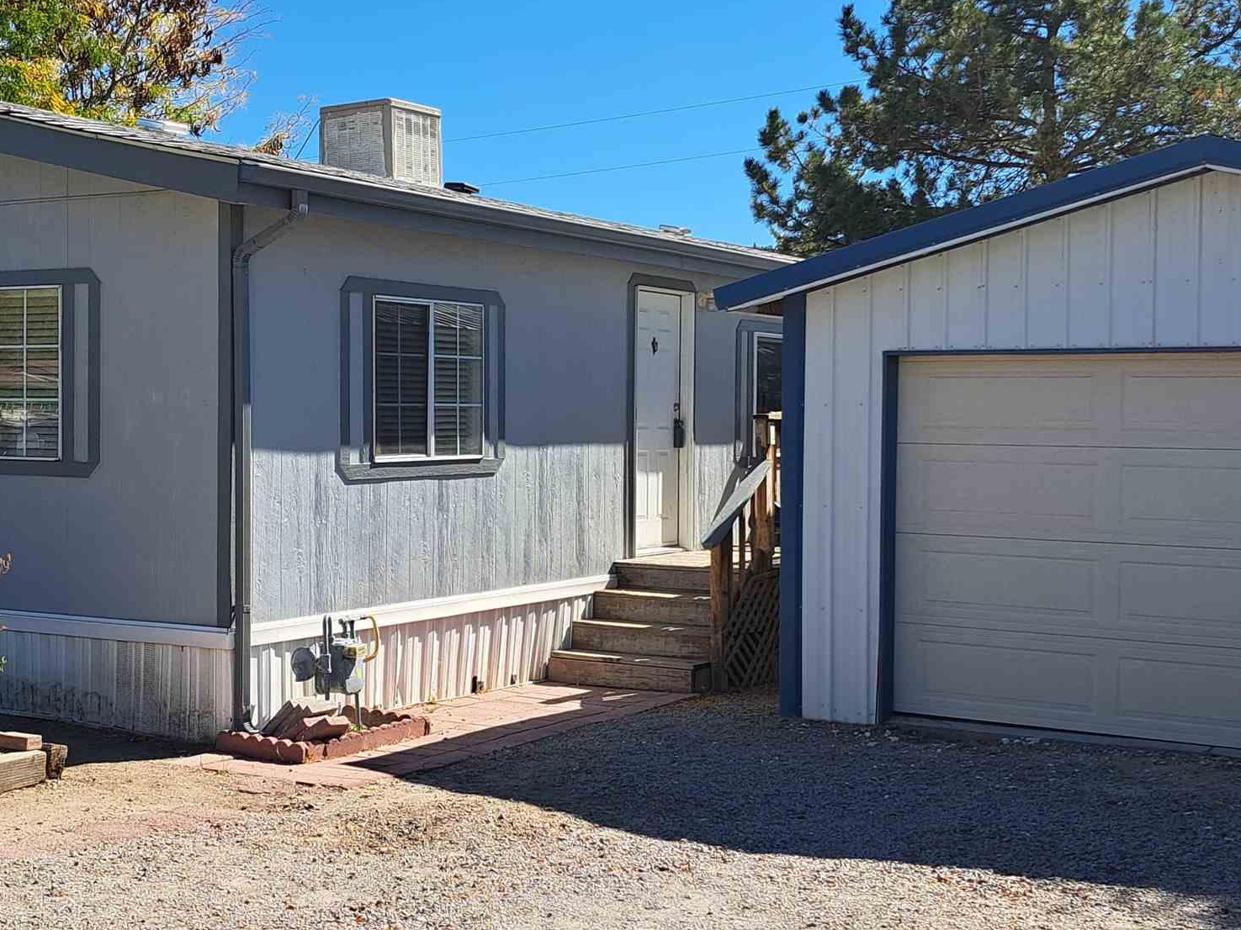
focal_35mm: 50
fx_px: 1792
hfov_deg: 38.0
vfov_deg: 29.1
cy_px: 447
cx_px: 485
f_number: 1.8
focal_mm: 5.23
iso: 50
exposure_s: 1/1506
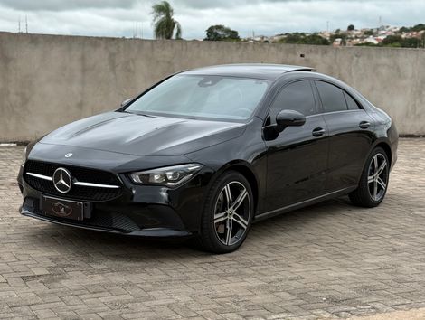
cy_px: 160
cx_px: 212
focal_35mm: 48
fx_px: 590
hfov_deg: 39.6
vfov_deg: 30.3
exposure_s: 1/1513
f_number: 1.78
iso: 100
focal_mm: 6.76
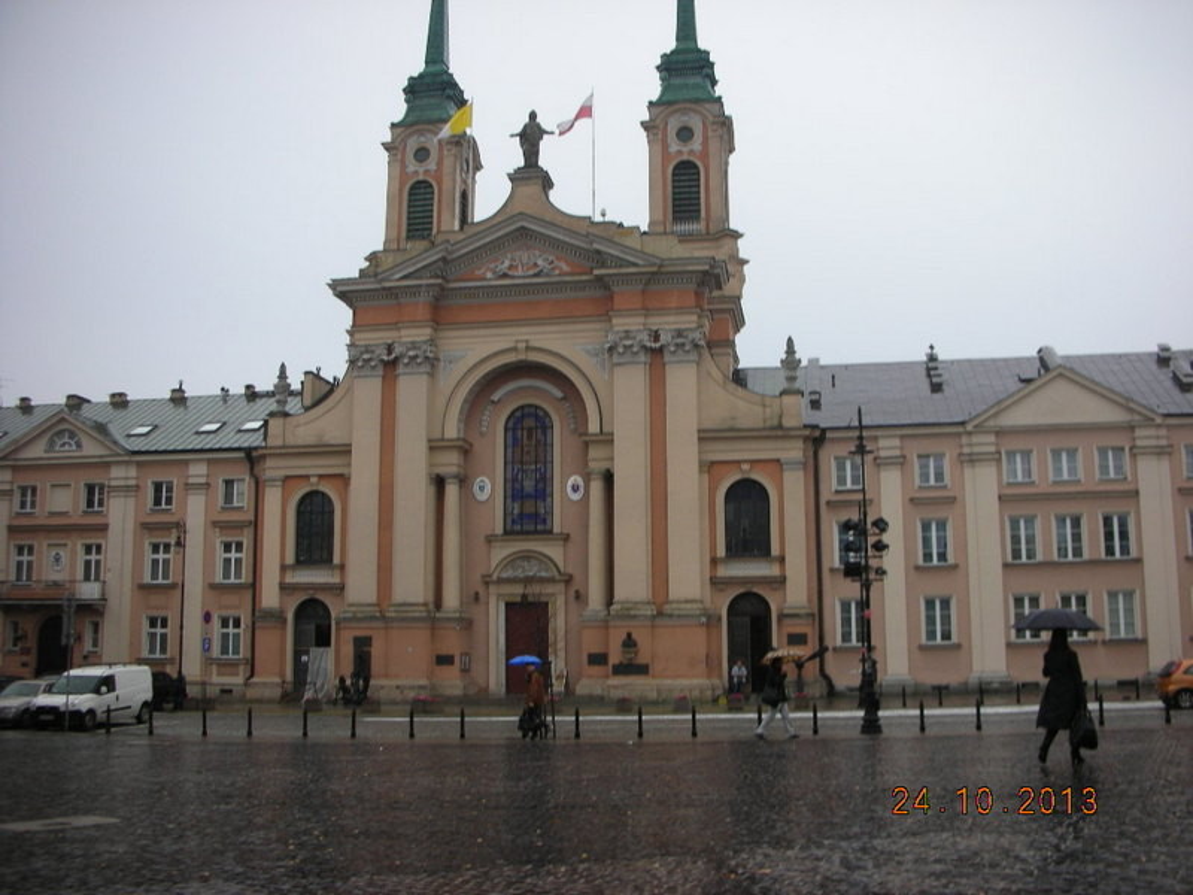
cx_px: 596
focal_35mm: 35
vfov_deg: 40.7
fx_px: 1206
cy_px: 448
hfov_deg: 52.6
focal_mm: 5.8
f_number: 3
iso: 50
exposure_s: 1/234
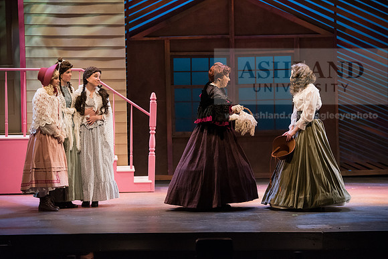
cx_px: 194
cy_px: 130
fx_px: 1315
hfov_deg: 16.8
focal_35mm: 122
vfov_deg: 11.2
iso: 5000
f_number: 4
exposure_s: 1/400
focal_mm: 122
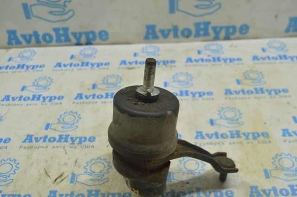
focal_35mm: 45
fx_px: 371
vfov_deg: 29.8
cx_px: 148
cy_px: 98
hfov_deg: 43.7
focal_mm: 30
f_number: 5.6
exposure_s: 1/40
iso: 400
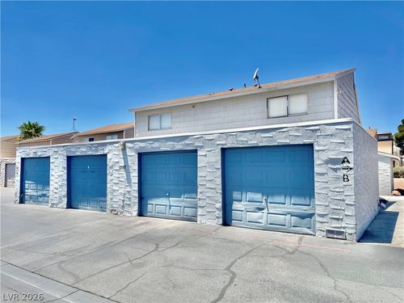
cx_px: 202
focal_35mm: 25
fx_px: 292
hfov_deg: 69.4
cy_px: 152
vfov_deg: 54.9
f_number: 1.6
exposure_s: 1/3003
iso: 32
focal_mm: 5.1
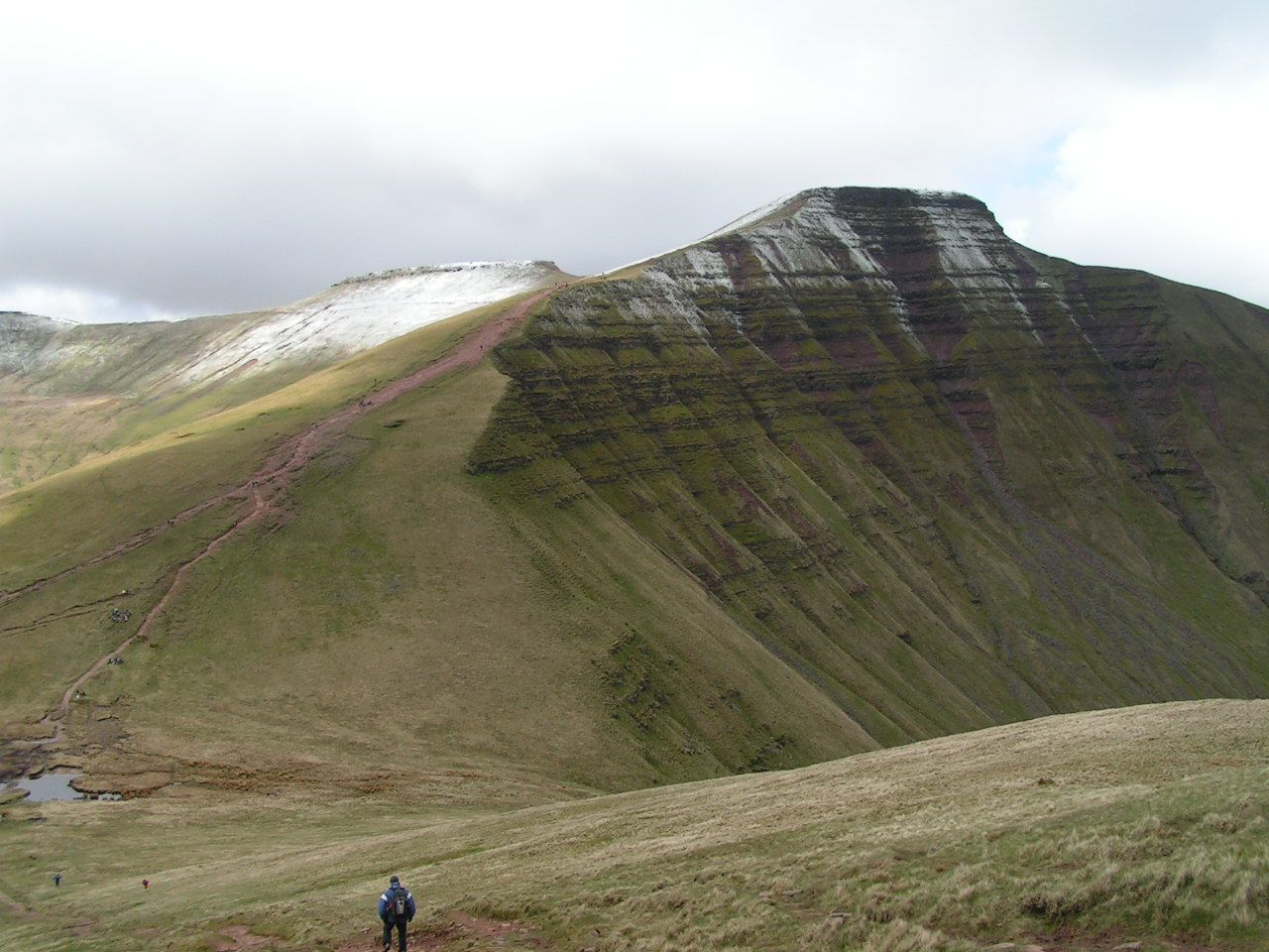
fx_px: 1393
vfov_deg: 37.7
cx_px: 634
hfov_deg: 49.0
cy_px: 476
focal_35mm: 38
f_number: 5.6
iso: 50
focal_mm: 5.8
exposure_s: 1/200
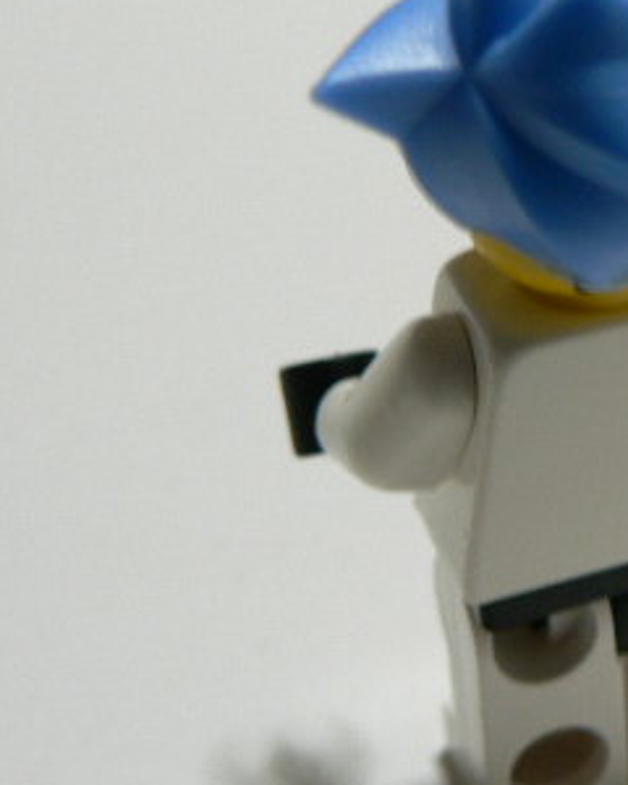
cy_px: 301
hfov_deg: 19.8
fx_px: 1742
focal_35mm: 75
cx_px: 620
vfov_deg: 25.3
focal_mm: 6
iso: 100
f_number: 2.8
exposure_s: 1/15
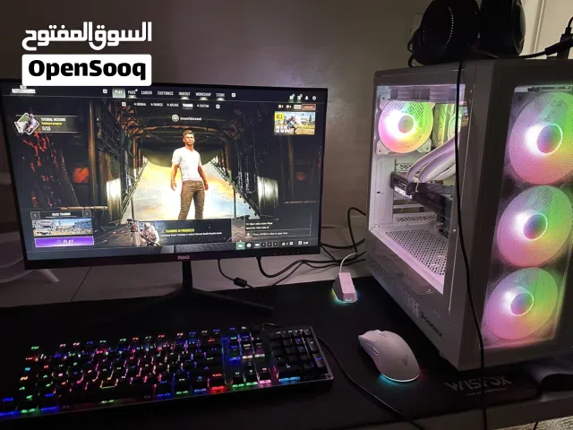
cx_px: 286
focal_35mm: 24
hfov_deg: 71.6
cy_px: 215
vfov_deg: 56.8
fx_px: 397
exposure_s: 1/45
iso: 1000
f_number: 1.78
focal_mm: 6.86
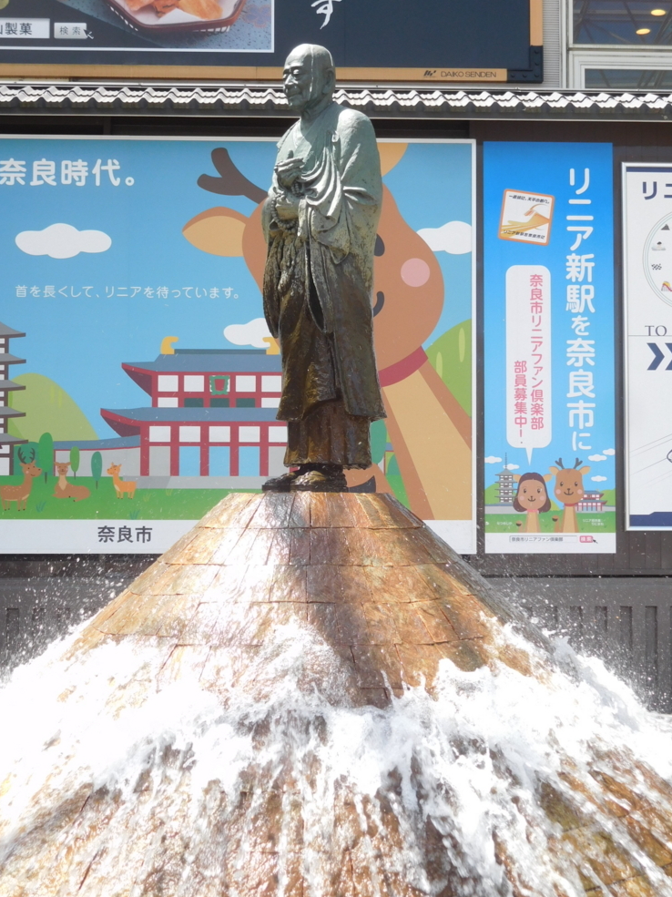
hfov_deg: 28.0
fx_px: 1347
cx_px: 333
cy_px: 443
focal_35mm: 52
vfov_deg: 36.8
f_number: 4.1
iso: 125
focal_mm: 8.9
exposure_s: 1/200
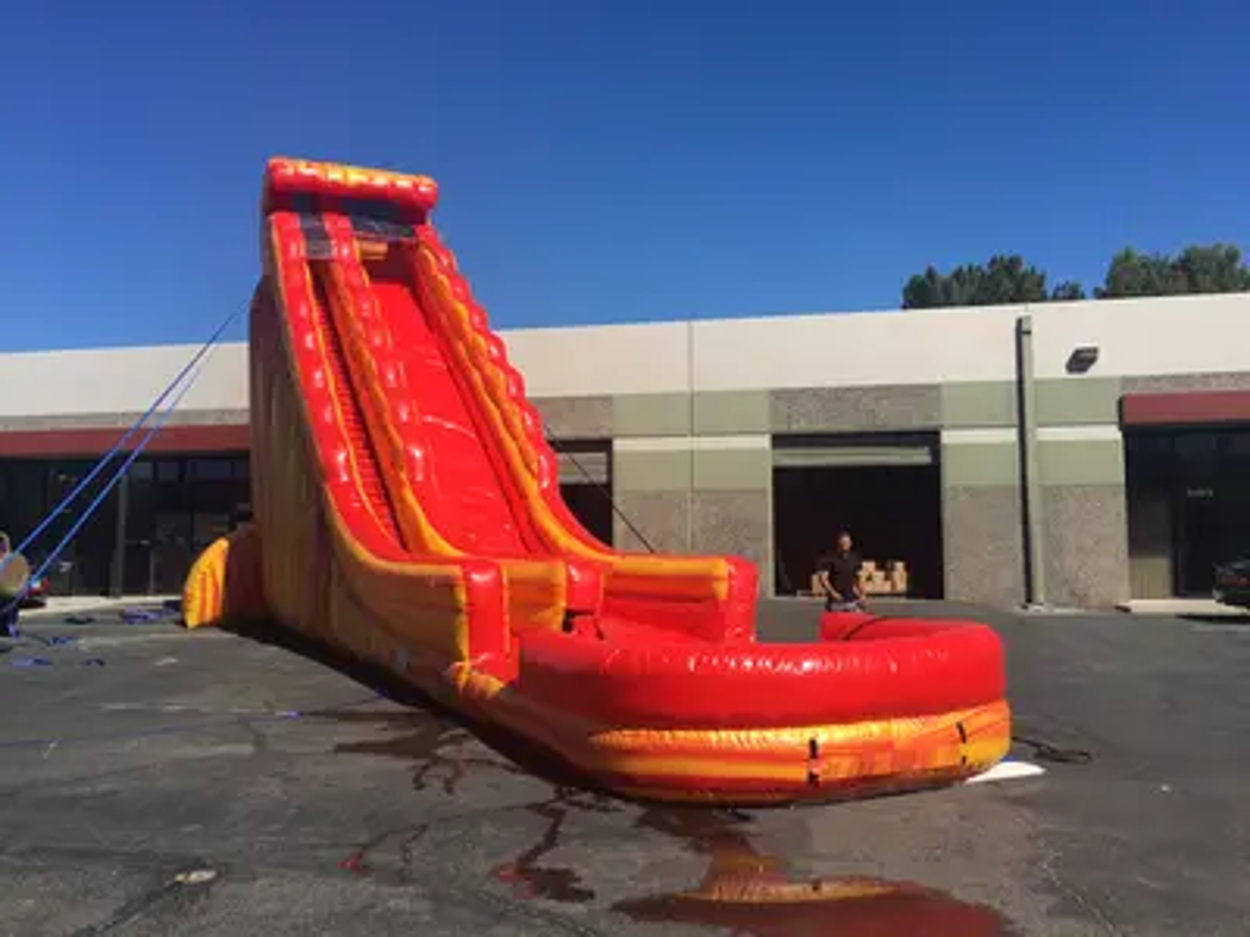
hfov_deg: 61.7
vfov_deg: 48.2
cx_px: 625
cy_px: 468
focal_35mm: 29
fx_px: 1047
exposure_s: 1/1672
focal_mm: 4.15
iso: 25
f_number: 2.2
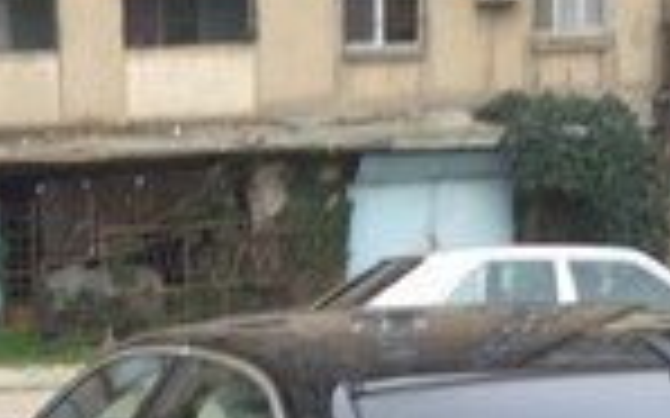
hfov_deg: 20.2
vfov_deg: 11.8
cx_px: 139
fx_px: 1862
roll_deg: +3.5
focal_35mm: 102
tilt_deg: -16.1
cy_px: 764
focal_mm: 4.15
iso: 32
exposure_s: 1/101
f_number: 2.2
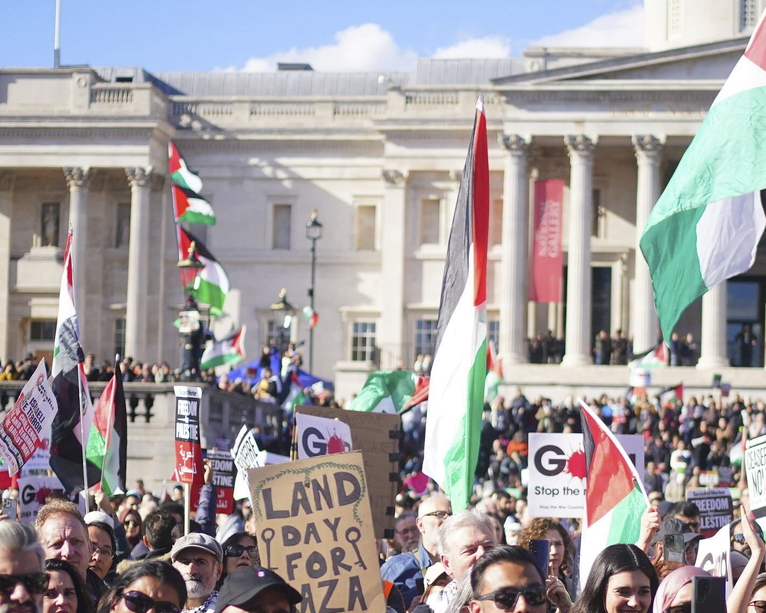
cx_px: 448
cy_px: 375
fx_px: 1836
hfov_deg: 23.5
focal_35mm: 81
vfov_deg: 18.9
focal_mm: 35
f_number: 1.8
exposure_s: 1/16000
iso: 640
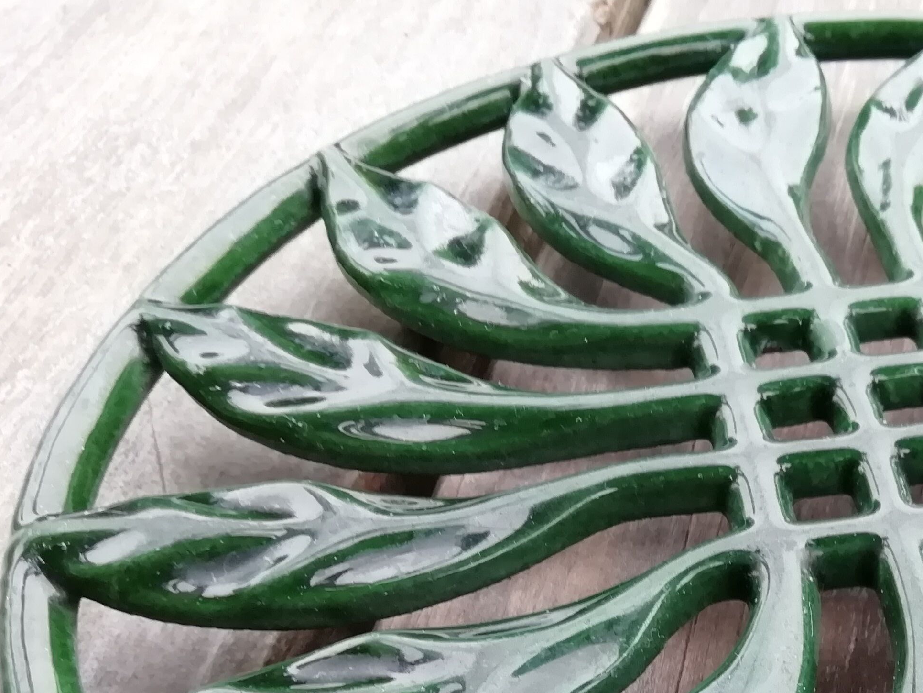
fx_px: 1493
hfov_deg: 31.9
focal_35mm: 56
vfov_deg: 24.8
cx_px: 908
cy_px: 700
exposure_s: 1/100
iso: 64
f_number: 2.2
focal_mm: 3.21
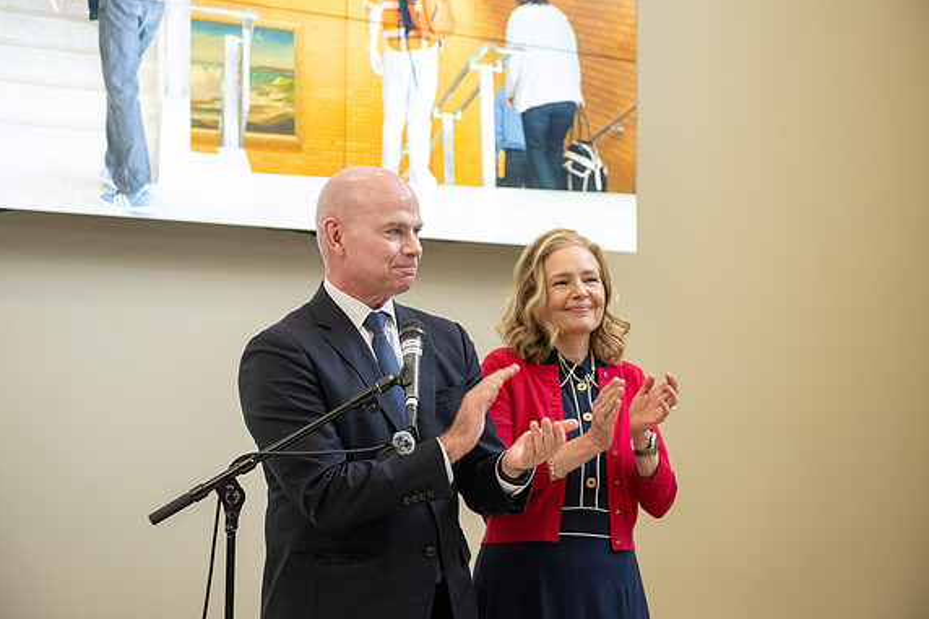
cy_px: 310
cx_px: 464
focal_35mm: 71
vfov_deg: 19.2
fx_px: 1832
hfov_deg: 28.5
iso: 2500
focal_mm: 70
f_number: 4
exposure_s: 1/320
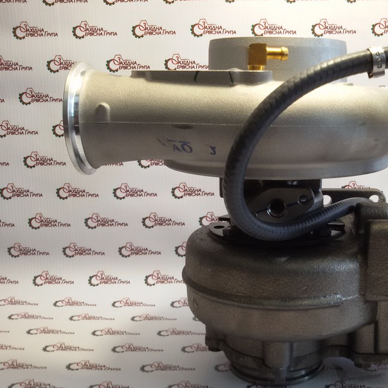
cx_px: 279
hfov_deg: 39.2
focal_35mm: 42
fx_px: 533
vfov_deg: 40.0
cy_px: 212
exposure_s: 1/33
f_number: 2.4
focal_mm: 2.93
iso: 40
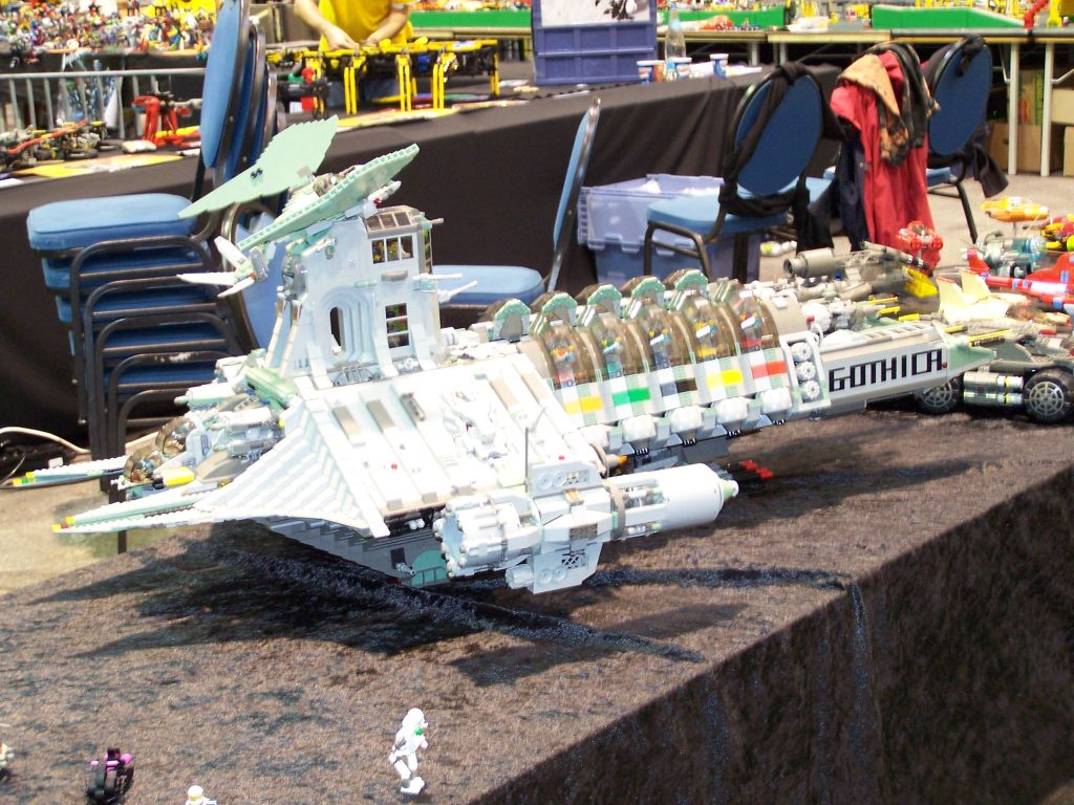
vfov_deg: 22.9
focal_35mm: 64
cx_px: 537
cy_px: 402
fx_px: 1986
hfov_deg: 30.3
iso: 140
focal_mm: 10.7
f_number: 3.2
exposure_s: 1/4
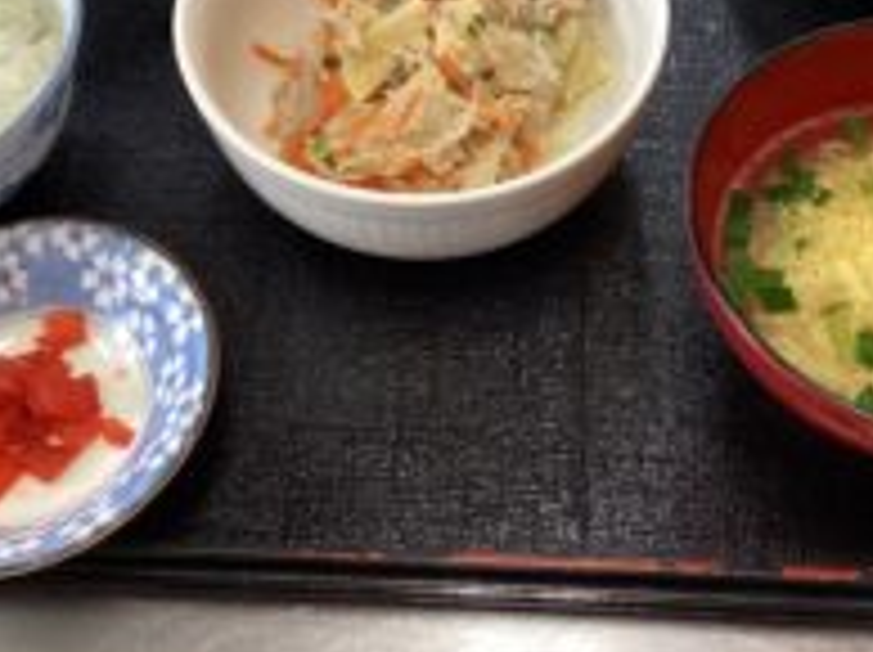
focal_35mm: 60
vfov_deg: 23.9
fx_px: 1511
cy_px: 101
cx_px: 475
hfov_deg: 32.2
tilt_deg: -51.7
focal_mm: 3.3
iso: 125
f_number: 2.4
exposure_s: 1/60
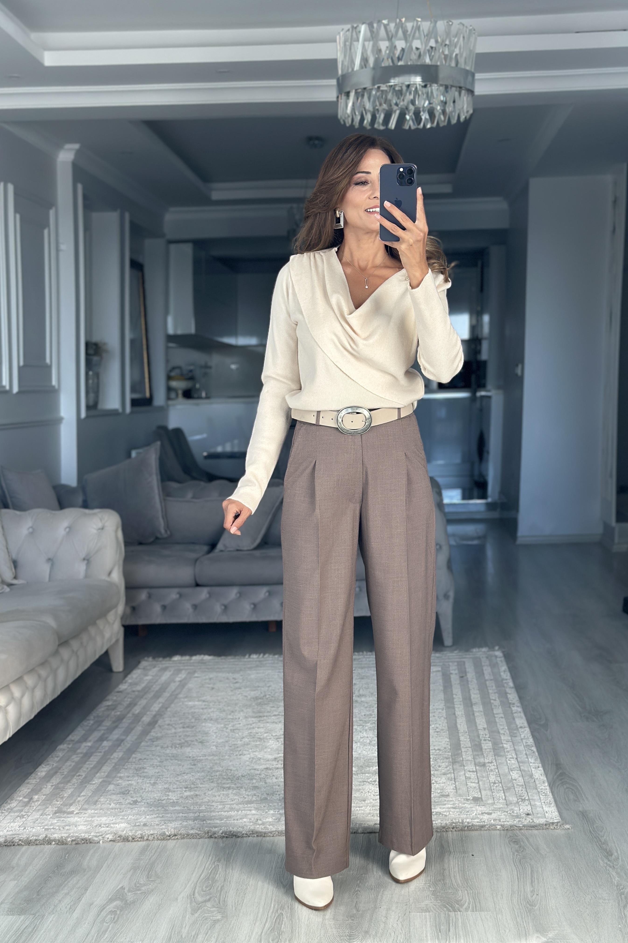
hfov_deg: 27.0
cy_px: 472
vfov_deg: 39.6
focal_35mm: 50
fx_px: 1308
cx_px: 349
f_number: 1.78
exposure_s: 1/200
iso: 80
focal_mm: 6.86
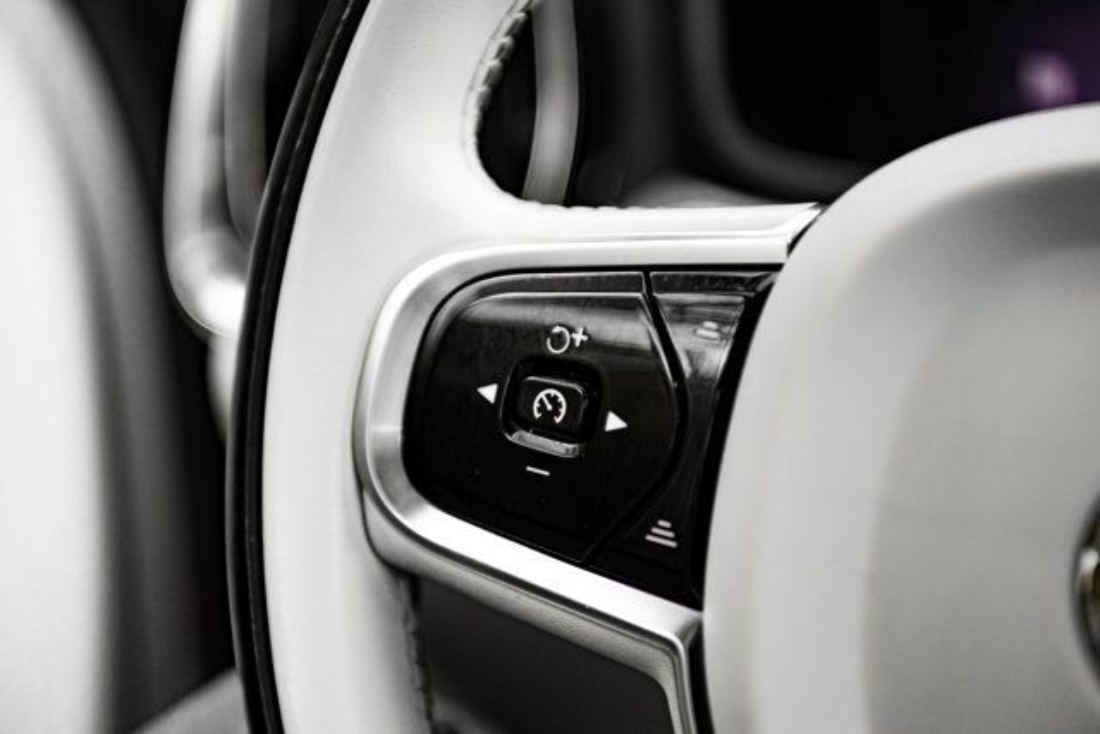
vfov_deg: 24.2
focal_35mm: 56
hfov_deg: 35.6
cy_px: 367
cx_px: 550
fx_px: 1711
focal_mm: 56
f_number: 2.8
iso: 1250
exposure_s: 1/200
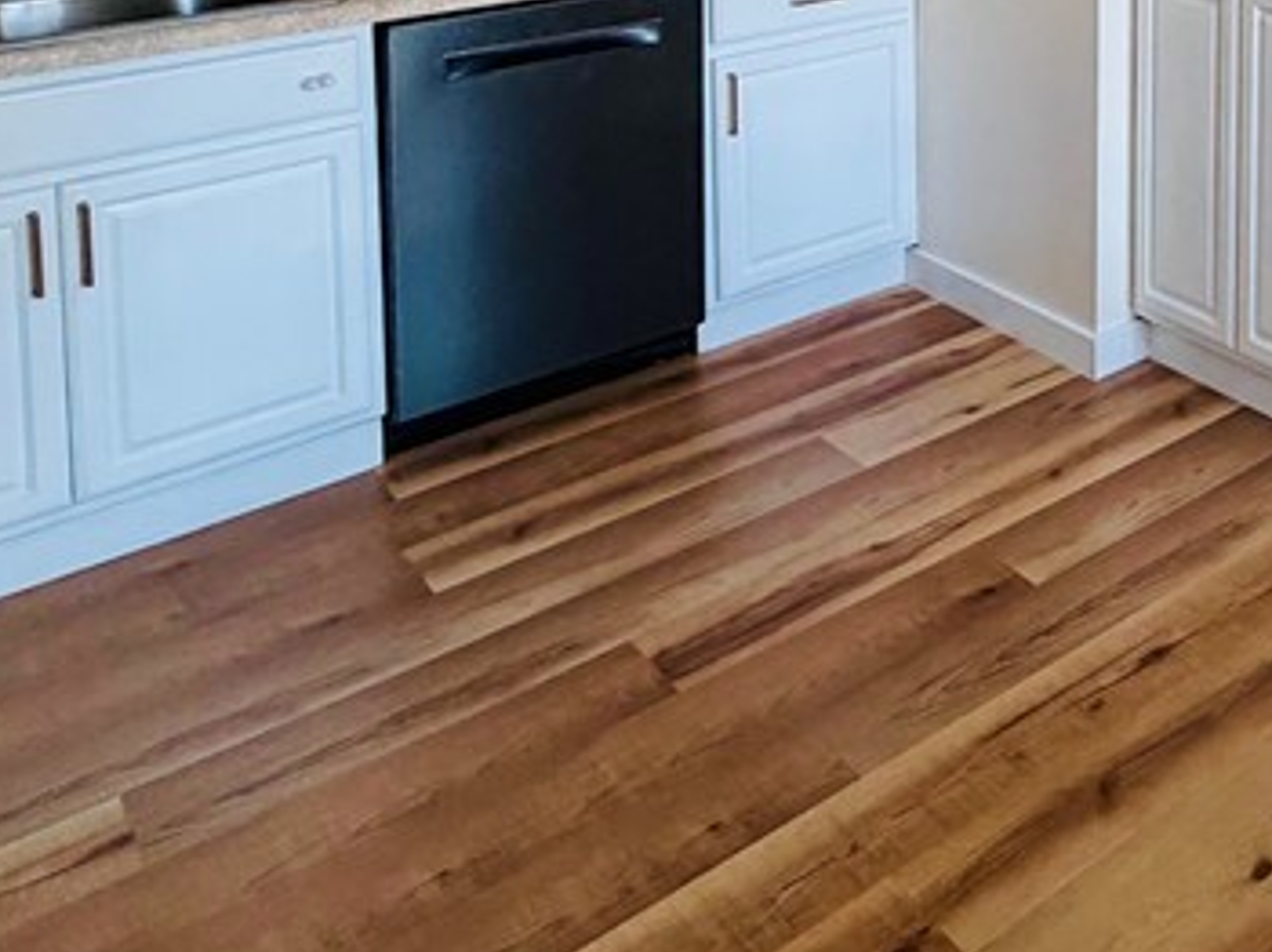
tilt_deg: -3.9
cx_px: 1374
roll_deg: -0.4
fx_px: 1506
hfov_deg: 38.5
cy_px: -236
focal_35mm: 41
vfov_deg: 29.4
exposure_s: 1/95
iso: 320
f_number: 2.2
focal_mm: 2.22
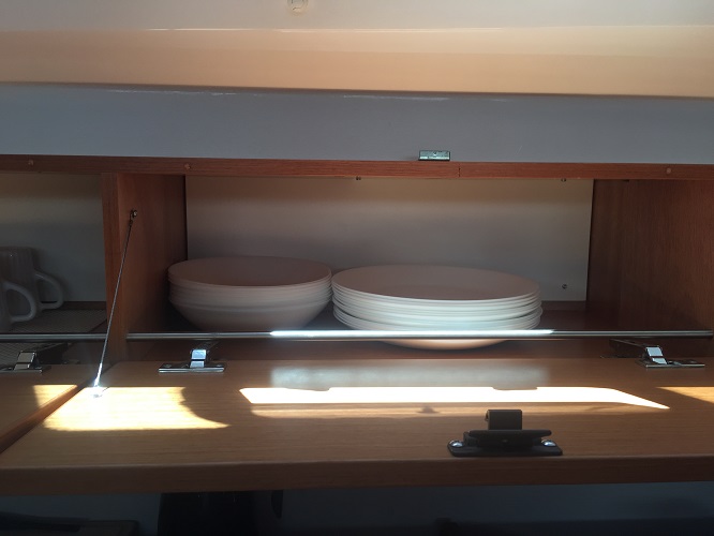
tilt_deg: -7.1
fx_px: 598
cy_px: 268
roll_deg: -1.1
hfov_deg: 61.6
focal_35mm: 29
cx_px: 357
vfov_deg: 48.3
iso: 32
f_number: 2.2
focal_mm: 4.15
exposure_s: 1/100
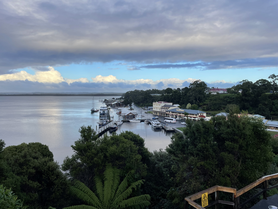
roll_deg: -0.2
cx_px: 139
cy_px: 104
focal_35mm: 26
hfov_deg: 67.3
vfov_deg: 53.1
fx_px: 209
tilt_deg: -2.0
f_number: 1.6
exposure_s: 1/1147
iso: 32
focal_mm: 4.2
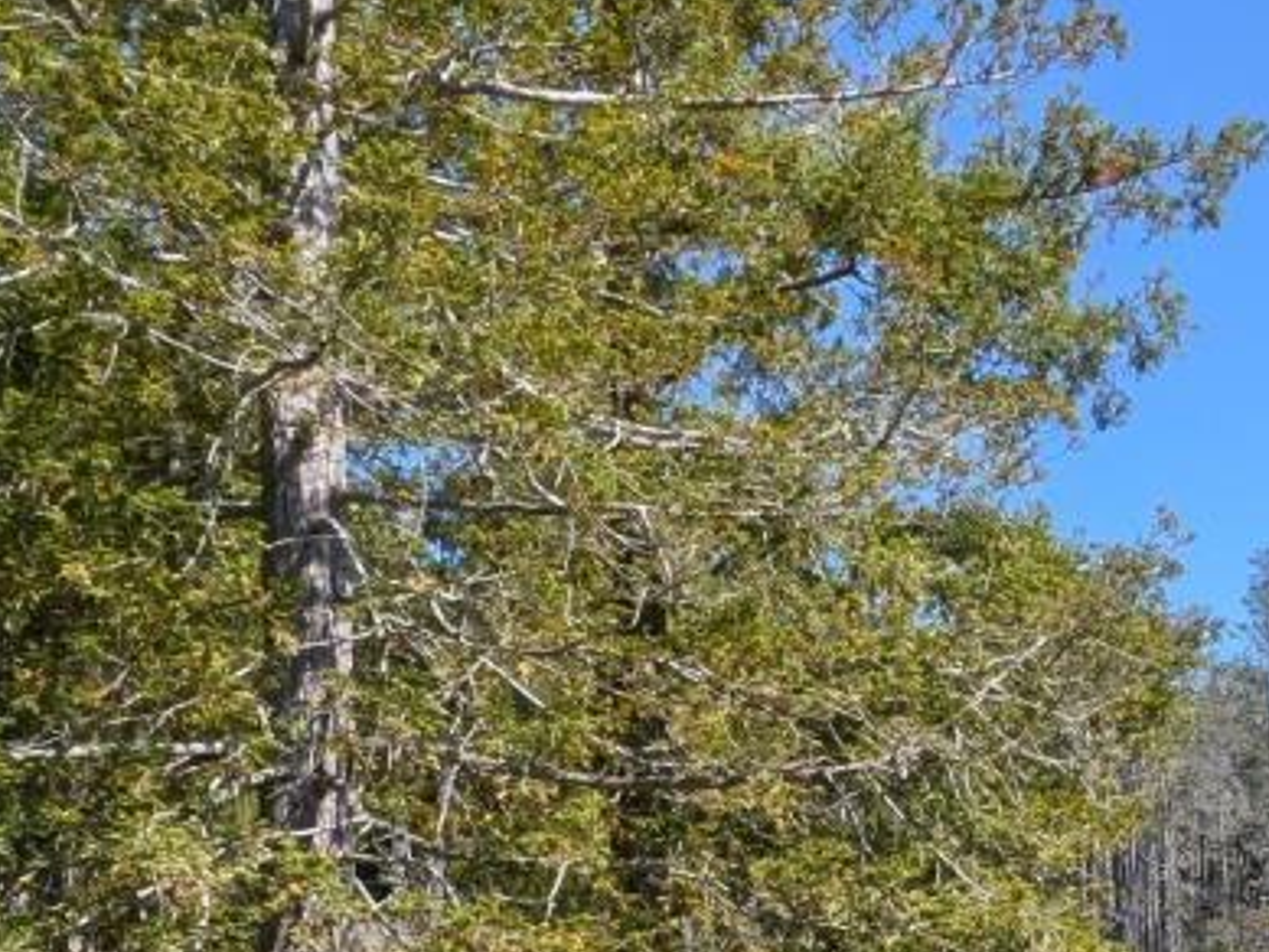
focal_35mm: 54
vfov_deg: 25.5
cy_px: 989
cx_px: 822
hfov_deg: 35.3
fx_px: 1980
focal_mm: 1.85
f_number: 2.2
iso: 51
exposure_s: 1/925
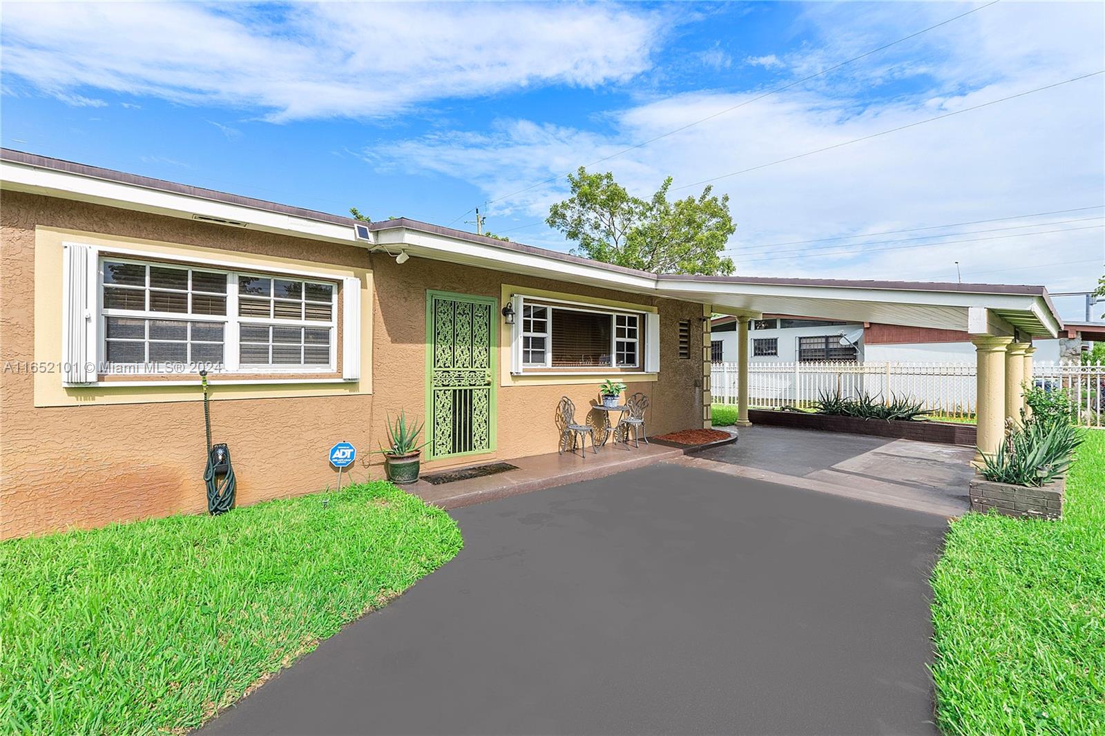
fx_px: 460
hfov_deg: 100.4
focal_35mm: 15
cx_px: 552
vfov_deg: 77.3
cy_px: 368
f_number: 9
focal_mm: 10
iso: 250
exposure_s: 1/400
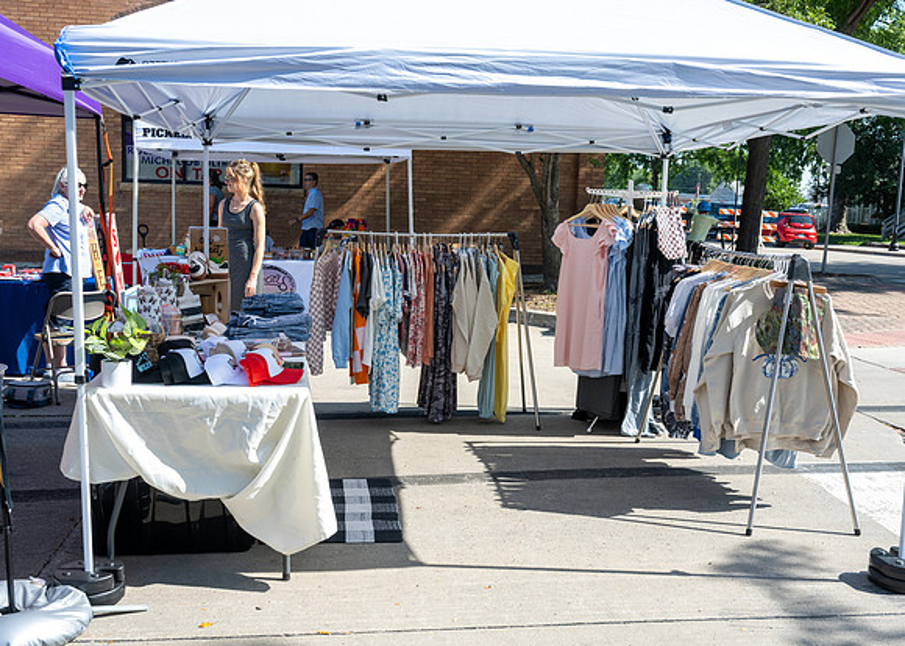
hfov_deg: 51.3
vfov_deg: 37.8
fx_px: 942
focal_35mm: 37
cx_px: 452
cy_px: 323
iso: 200
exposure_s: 1/200
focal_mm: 35
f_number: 7.1
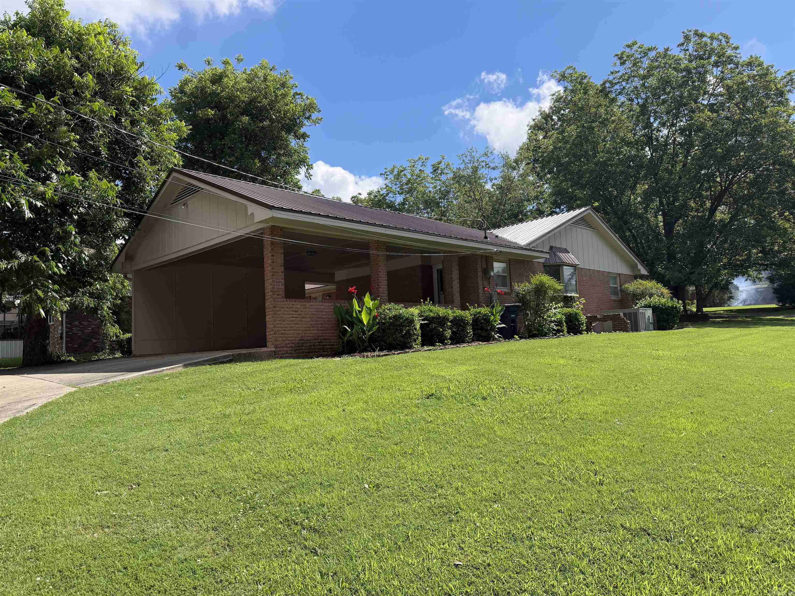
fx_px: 551
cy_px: 298
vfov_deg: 56.8
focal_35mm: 24
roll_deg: +2.9
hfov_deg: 71.6
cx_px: 398
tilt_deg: +4.9
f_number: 1.78
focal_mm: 6.76
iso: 100
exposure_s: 1/4405
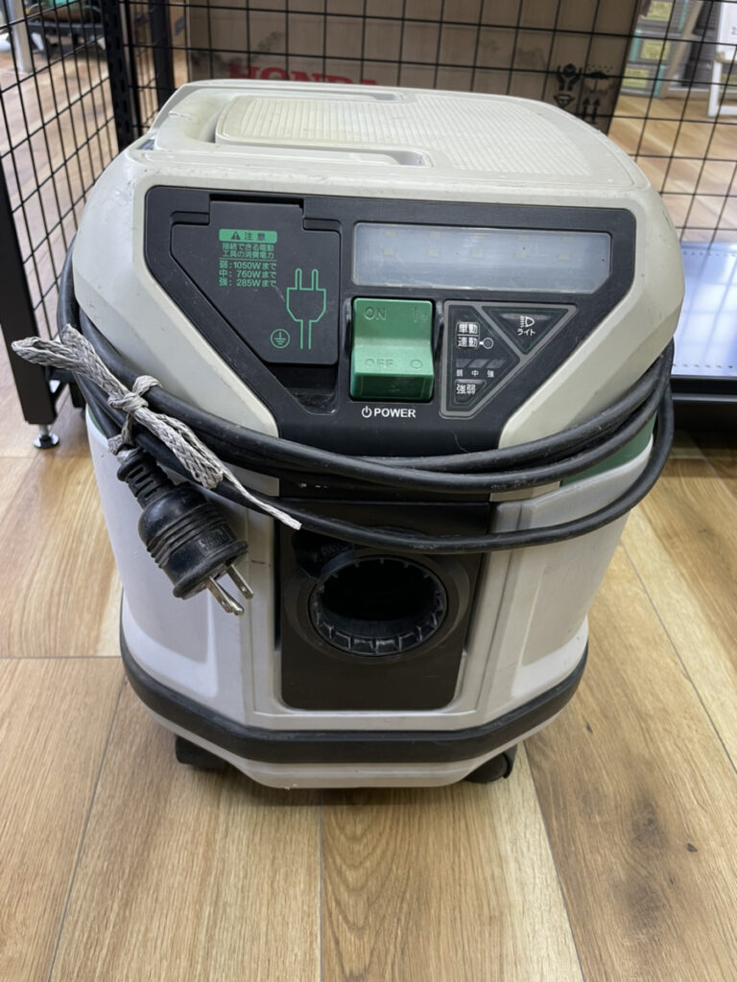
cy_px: 491
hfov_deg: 53.1
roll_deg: -3.7
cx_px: 368
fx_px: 738
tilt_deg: -36.1
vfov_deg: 67.3
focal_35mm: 26
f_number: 1.6
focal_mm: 4.2
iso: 64
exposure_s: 1/50
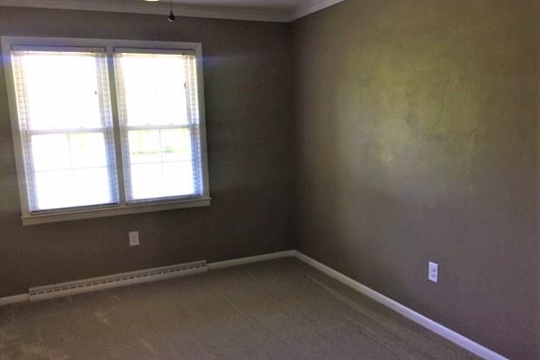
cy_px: 199
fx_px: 465
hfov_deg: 60.3
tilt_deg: -10.5
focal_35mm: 31
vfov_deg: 42.3
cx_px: 264
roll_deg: +0.7
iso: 40
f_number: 2.2
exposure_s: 1/30
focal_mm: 4.15
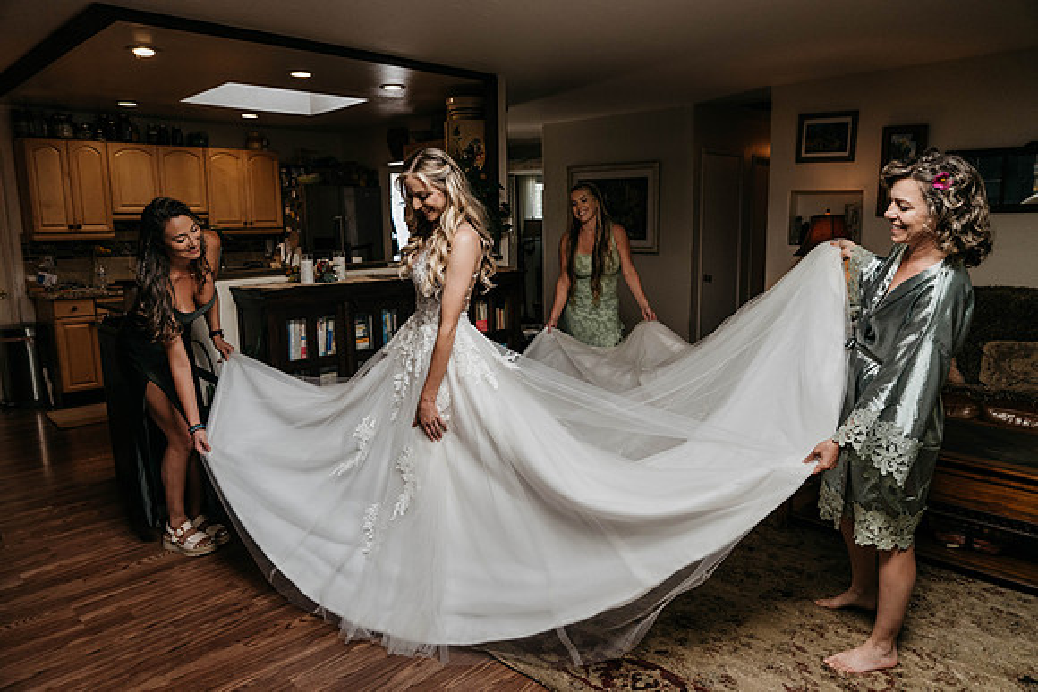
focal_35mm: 24
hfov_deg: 73.7
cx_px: 519
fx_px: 692
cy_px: 346
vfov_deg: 53.2
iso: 1000
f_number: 2.8
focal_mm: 24
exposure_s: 1/1000
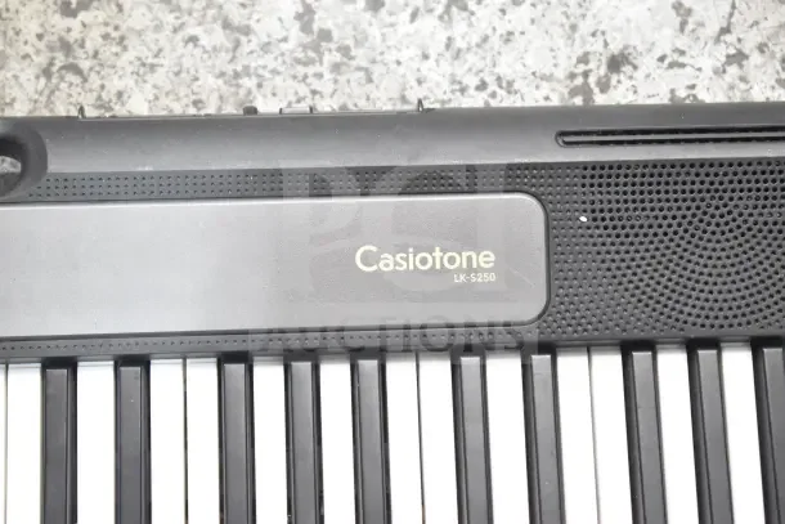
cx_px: 392
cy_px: 262
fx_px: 1799
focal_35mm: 82
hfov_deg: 24.6
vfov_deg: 16.6
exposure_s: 1/100
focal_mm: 55
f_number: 5.6
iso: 8000
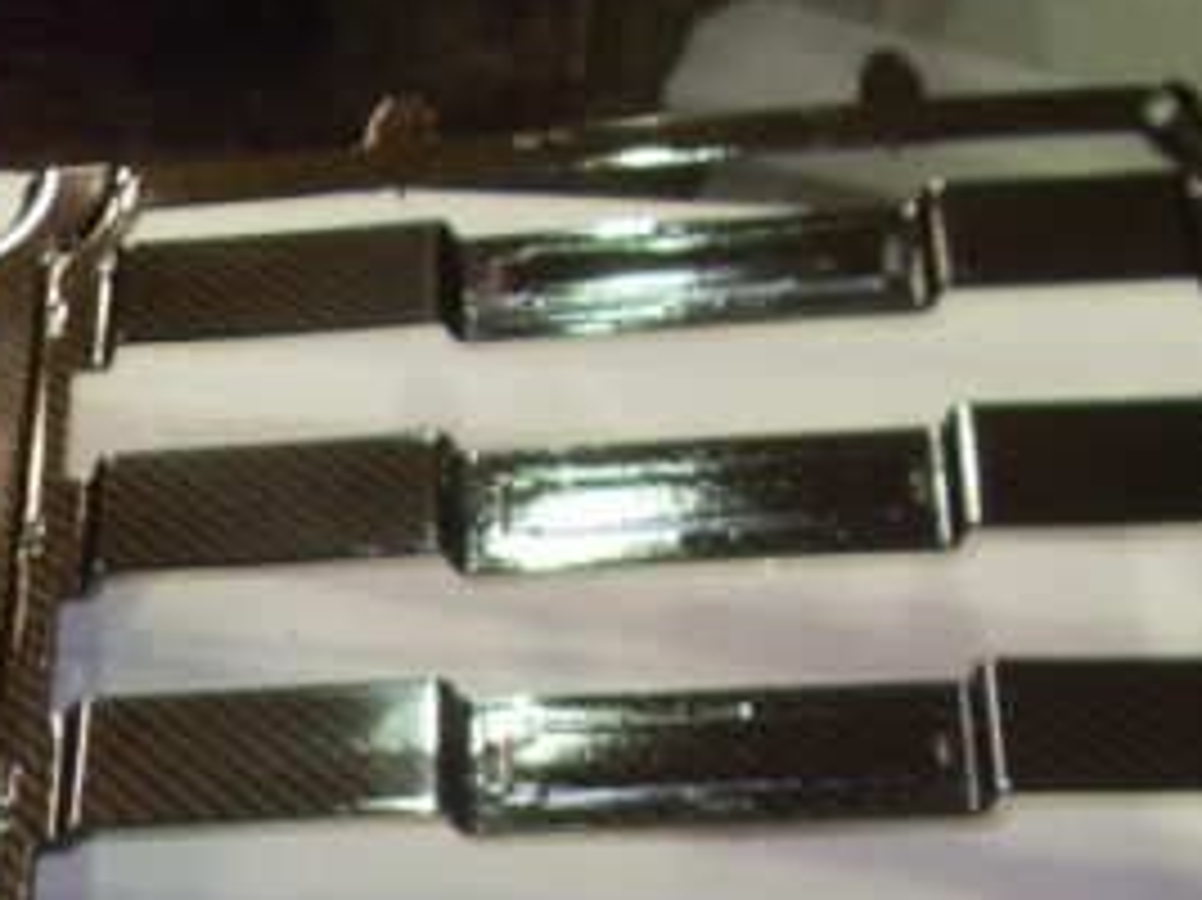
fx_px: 3644
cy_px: 1260
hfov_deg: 18.7
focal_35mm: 105
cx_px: 657
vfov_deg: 13.4
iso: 100
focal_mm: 6.3
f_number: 2.8
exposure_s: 1/45
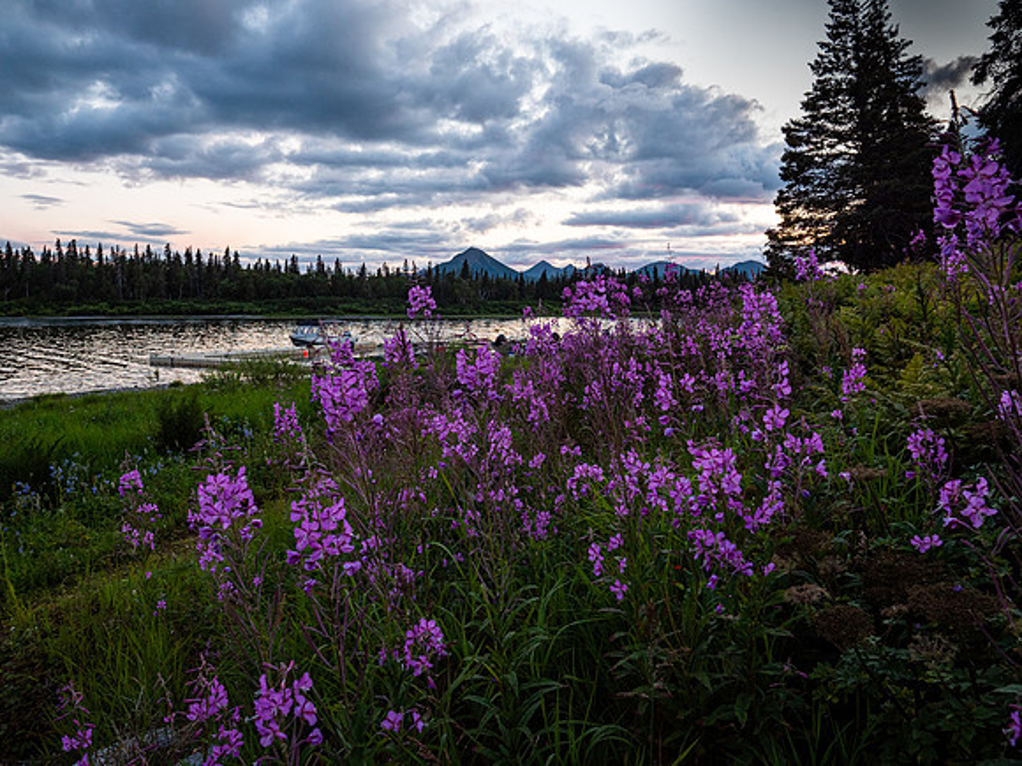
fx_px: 709
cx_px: 511
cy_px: 383
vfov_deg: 56.8
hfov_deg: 71.6
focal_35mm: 24
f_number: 5.6
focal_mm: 12
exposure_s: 1/40
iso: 400
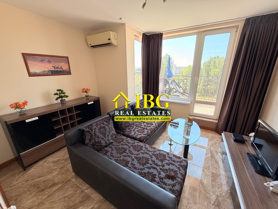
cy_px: 104
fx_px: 112
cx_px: 139
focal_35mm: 14
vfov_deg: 85.7
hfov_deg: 102.1
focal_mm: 2.22
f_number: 2.2
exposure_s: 1/121
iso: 80
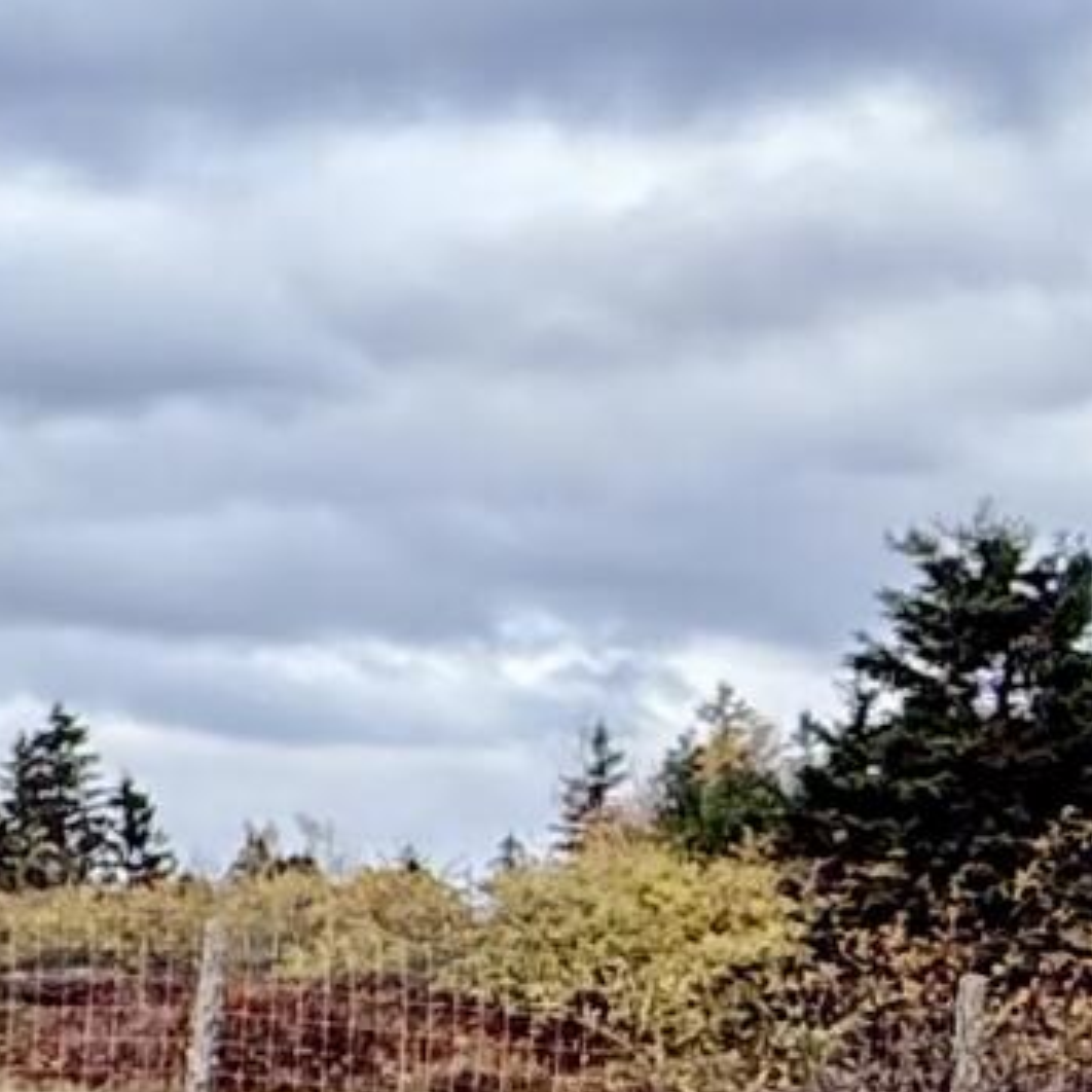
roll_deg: -0.6
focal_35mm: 105
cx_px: -1626
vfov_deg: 16.5
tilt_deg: +5.9
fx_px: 3747
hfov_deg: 12.5
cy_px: 725
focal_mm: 2.22
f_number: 2.2
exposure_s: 1/820
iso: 50
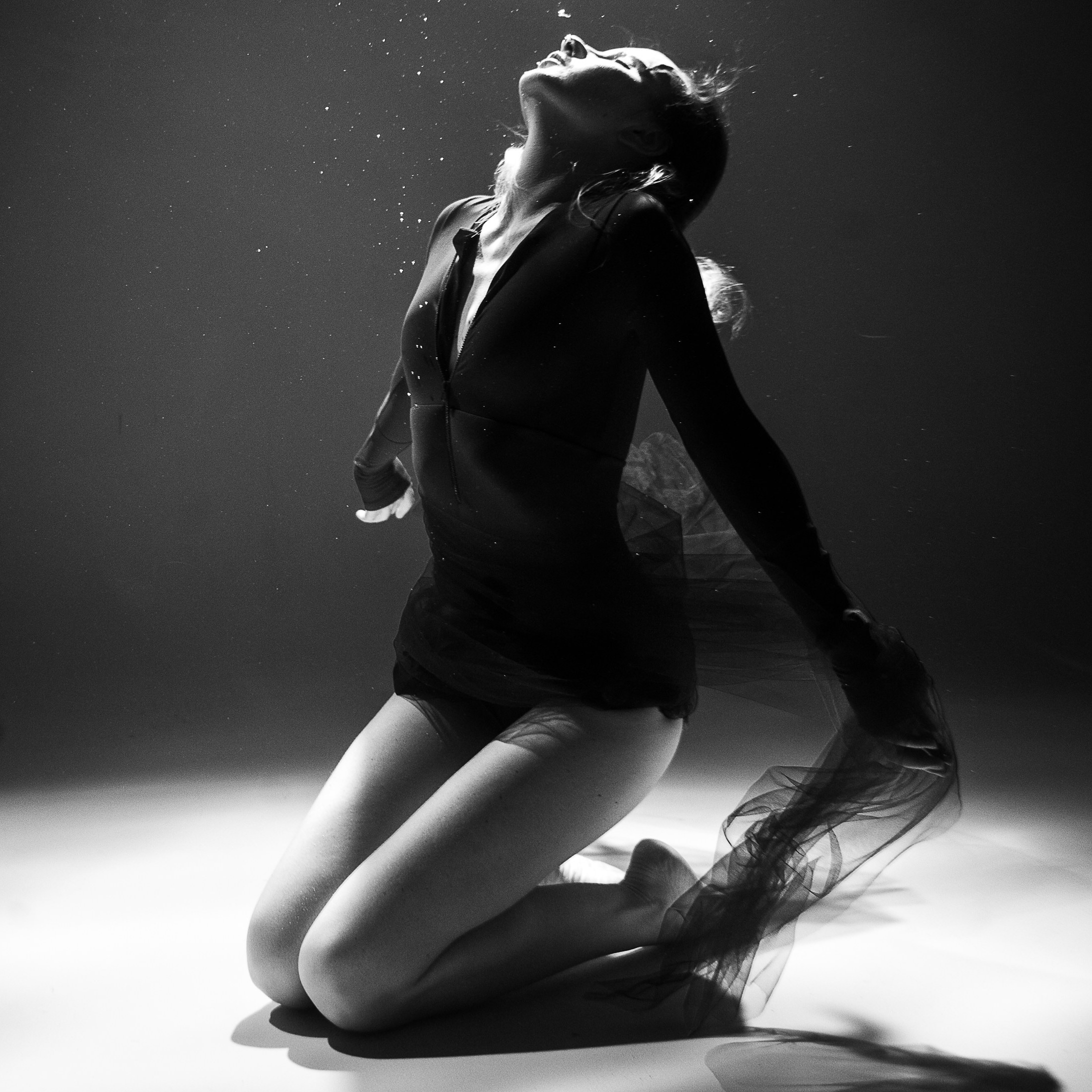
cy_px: 316
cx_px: 544
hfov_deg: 39.2
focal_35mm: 43
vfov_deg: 38.5
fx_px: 1535
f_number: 4
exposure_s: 1/320
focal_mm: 33.5
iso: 640
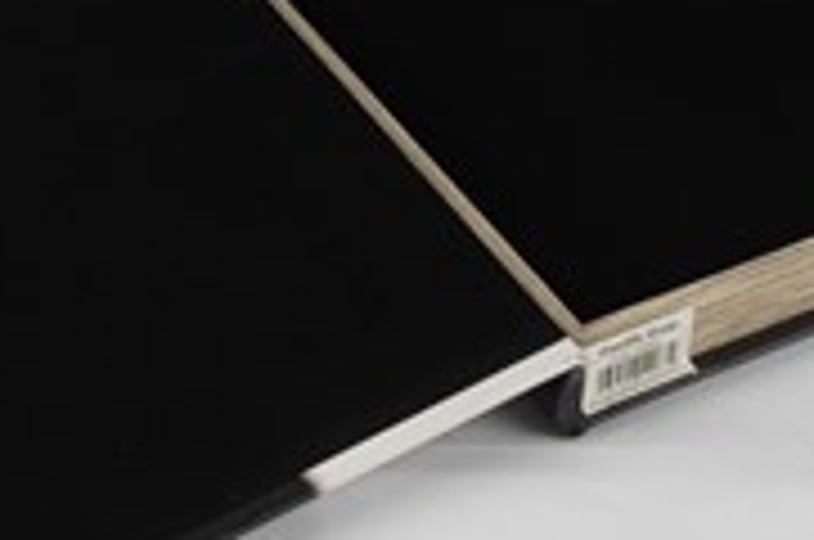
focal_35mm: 115
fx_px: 2596
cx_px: 328
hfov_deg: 17.8
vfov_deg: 11.9
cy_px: 176
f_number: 18
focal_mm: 35
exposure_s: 1/100
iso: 100
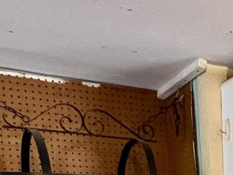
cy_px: 335
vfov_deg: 15.6
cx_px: 342
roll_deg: +0.7
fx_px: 525
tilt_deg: -7.5
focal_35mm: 78
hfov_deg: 21.3
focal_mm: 1.57
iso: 320
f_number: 1.8
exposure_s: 1/60
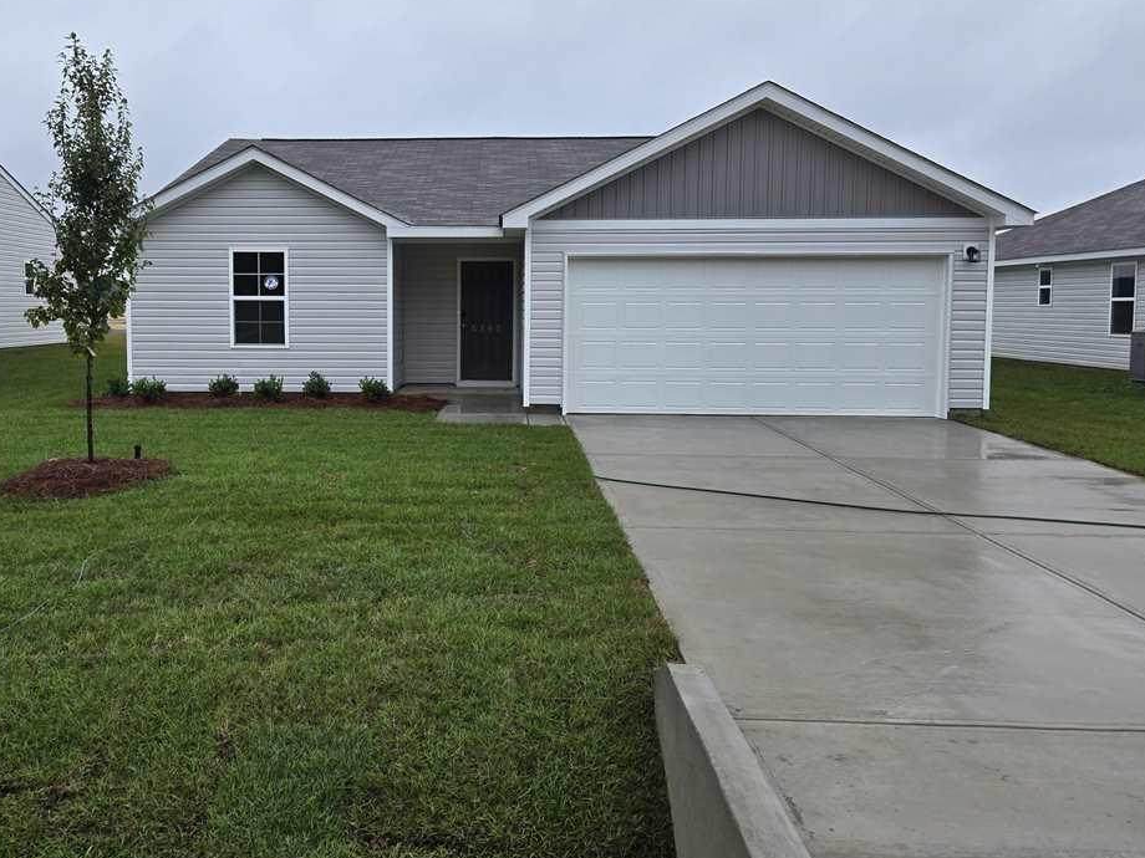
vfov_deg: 44.0
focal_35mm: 32
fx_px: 1058
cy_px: 359
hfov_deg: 56.3
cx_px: 447
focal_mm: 5.4
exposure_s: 1/359
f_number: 1.8
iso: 25
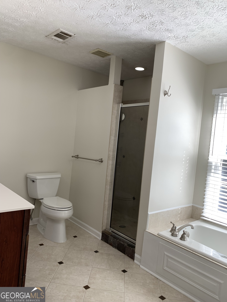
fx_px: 227
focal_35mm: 26
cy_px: 151
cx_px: 114
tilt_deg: -1.3
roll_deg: -5.4
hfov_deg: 53.1
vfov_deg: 67.3
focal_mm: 4.25
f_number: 1.8
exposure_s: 1/120
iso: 25
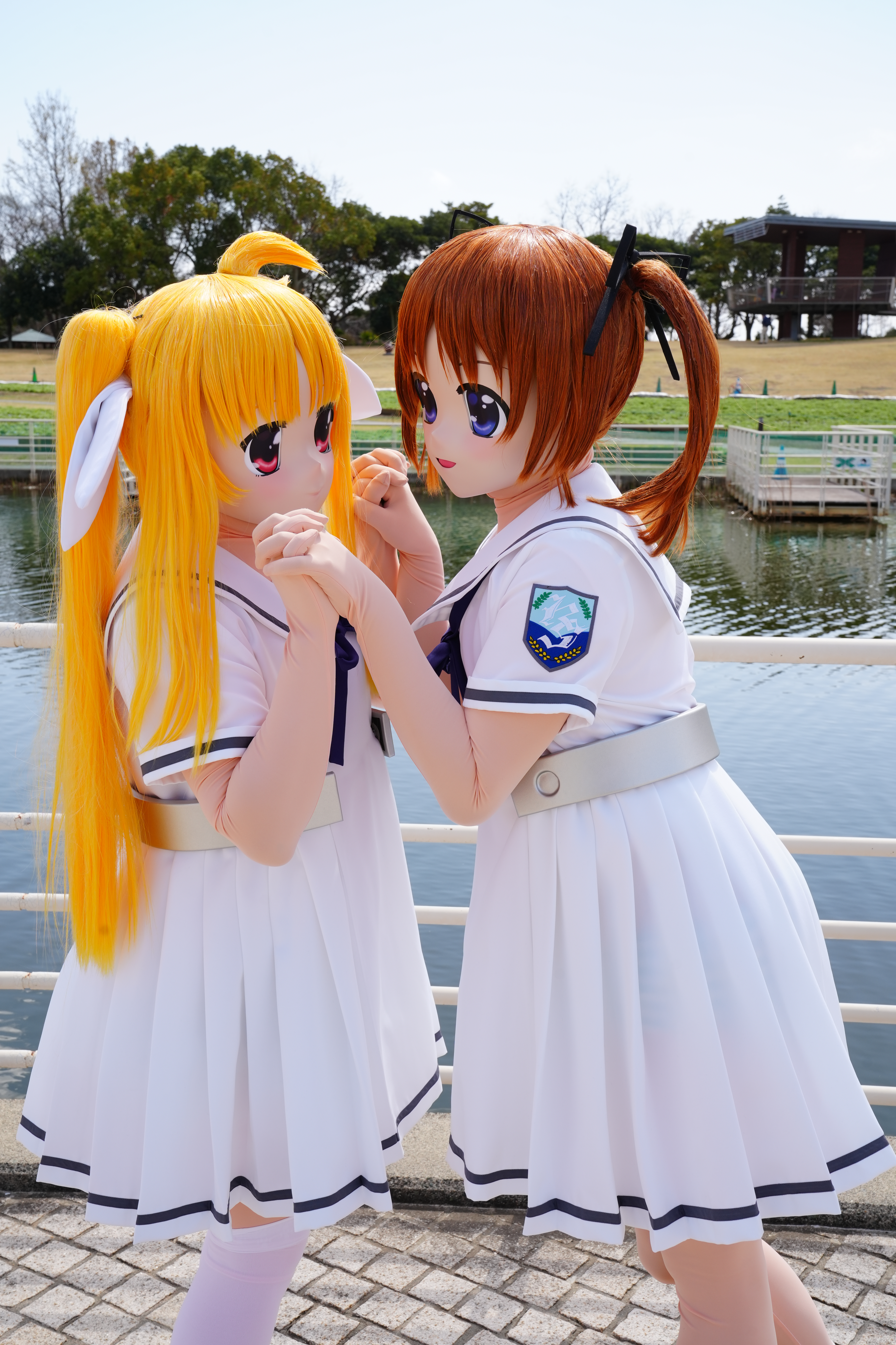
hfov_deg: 34.2
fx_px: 1456
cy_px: 672
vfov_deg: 49.6
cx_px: 448
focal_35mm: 39
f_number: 10
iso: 200
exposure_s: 1/200
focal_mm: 39
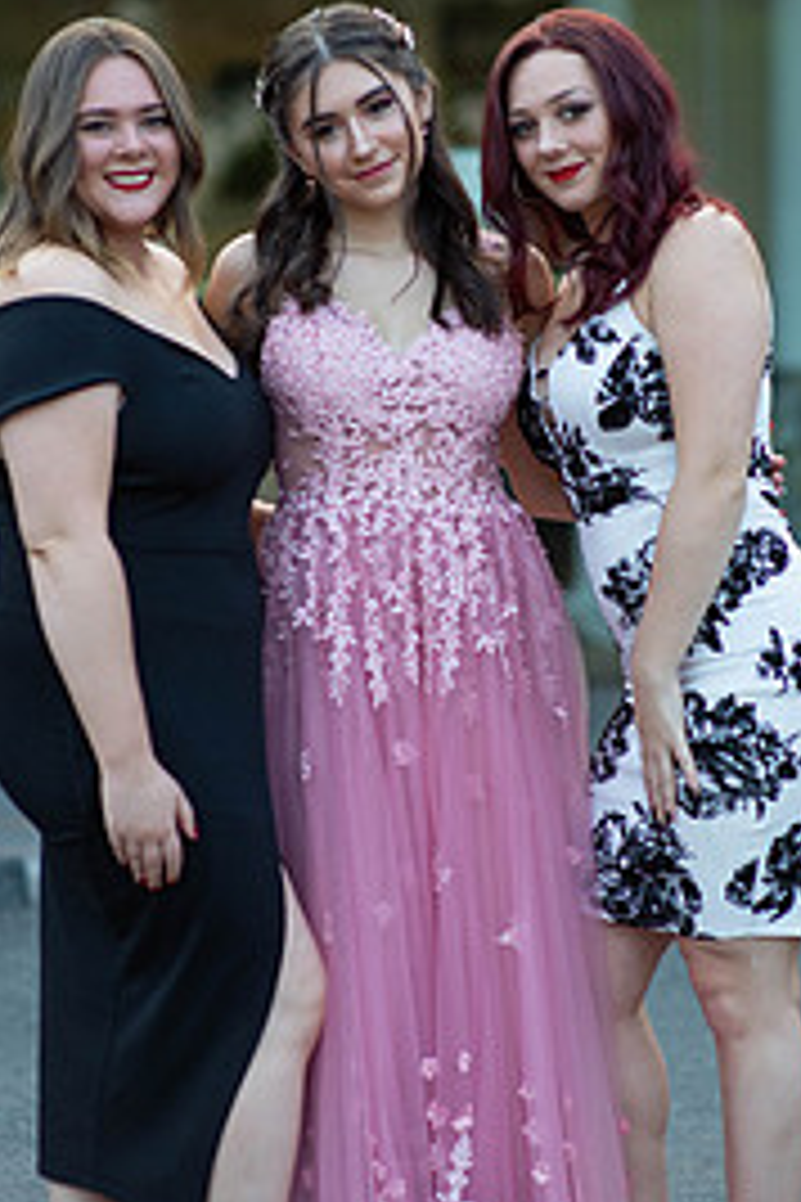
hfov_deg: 9.6
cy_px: 527
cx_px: 416
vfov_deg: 14.3
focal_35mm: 143
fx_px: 4772
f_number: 2
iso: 250
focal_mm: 85
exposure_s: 1/800
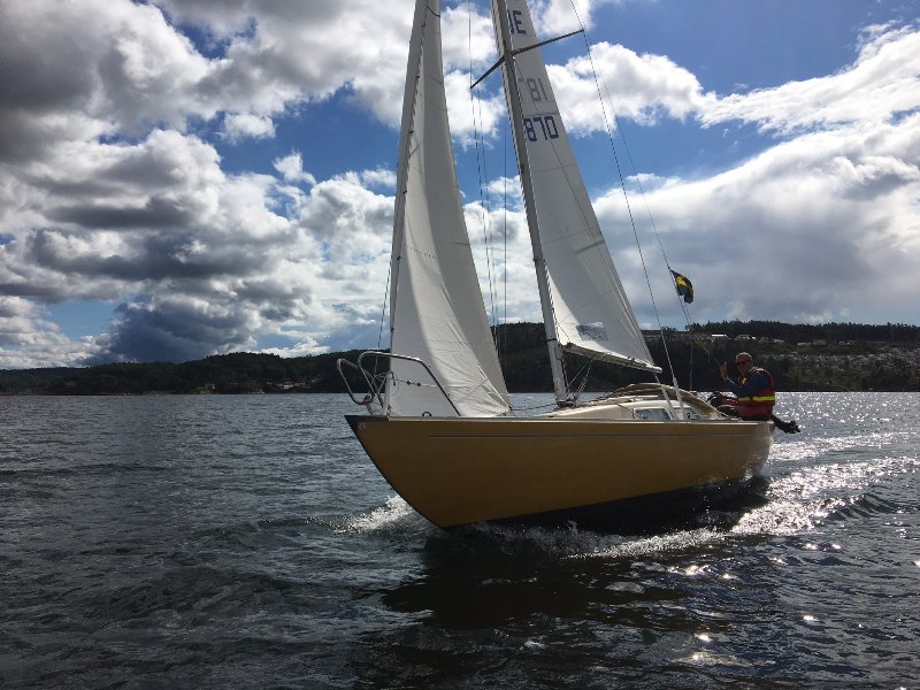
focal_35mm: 29
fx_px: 771
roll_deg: -0.9
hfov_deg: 61.7
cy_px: 345
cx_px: 460
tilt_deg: +2.3
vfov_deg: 48.2
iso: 25
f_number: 2.2
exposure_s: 1/6993
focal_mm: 4.15
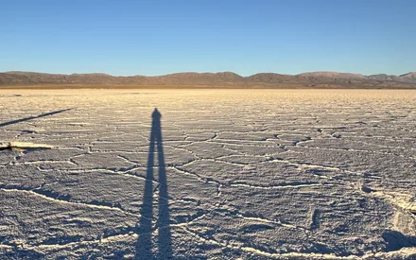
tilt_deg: -29.8
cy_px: 263
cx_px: 164
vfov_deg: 40.1
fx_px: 306
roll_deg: +0.2
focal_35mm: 27
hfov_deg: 67.6
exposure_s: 1/889
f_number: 2.2
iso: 40
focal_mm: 2.22
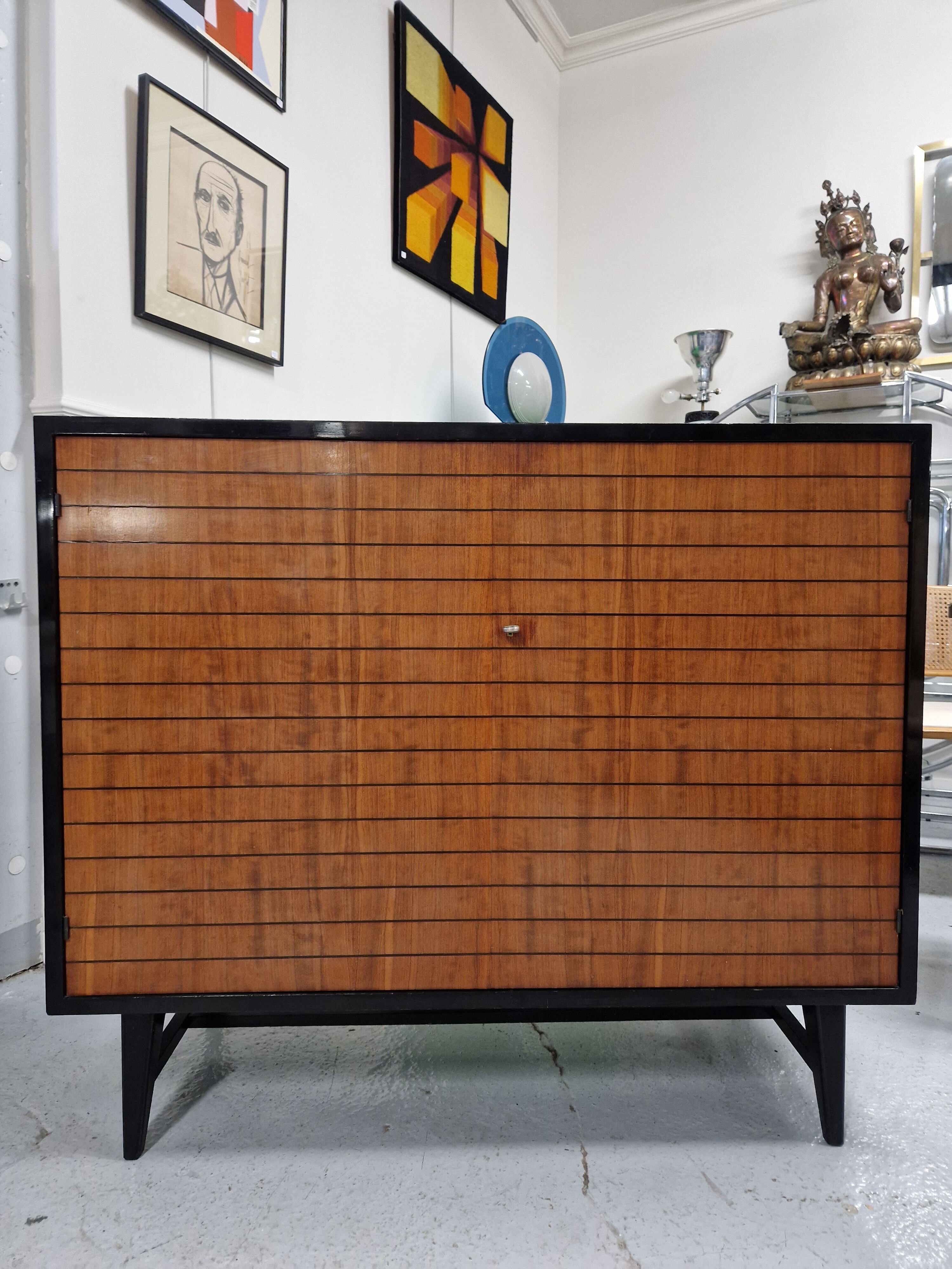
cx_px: 476
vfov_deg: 73.9
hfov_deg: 58.9
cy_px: 634
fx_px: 843
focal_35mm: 23
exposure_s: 1/100
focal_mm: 5.4
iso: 400
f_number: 1.8
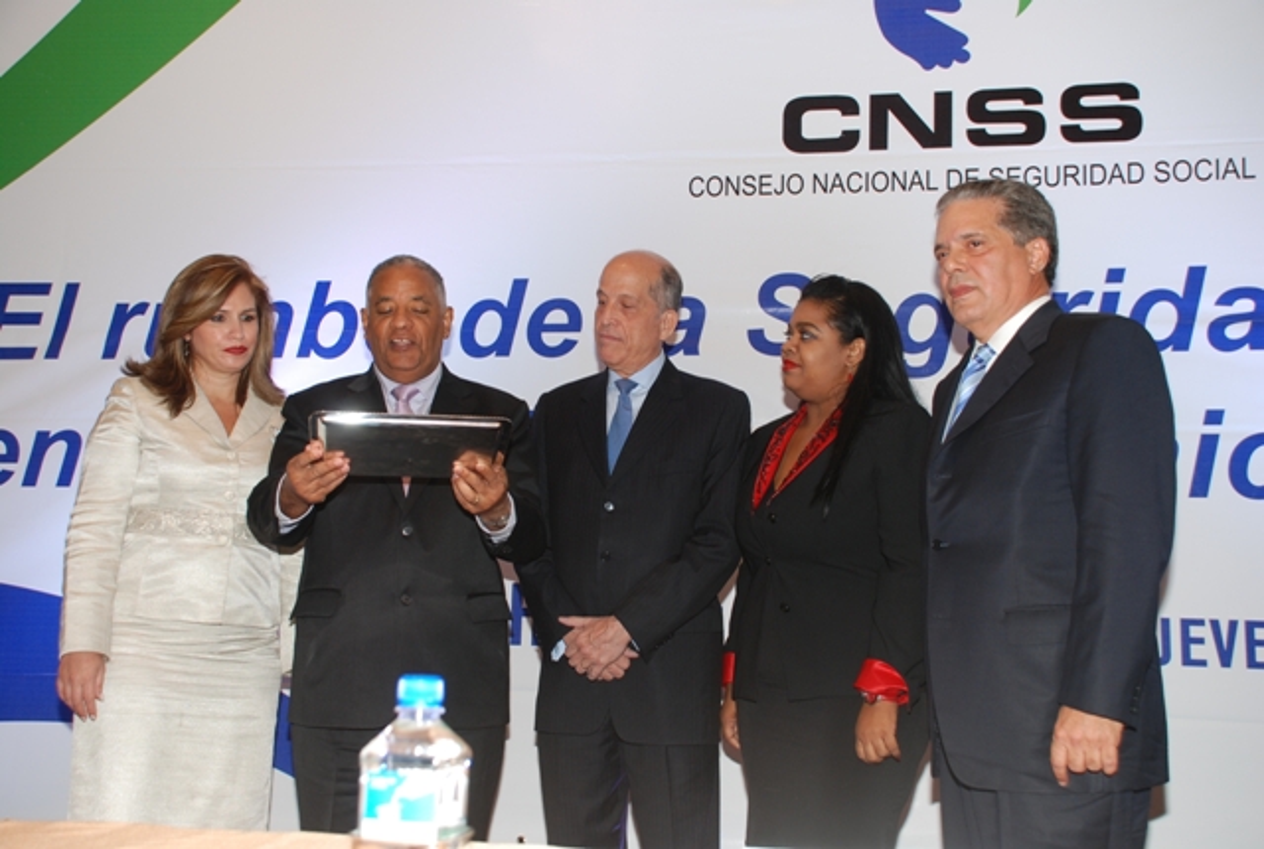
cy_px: 424
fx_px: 1373
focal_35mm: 39
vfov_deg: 34.4
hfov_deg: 49.4
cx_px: 632
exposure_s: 1/60
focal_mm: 26
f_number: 5
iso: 200
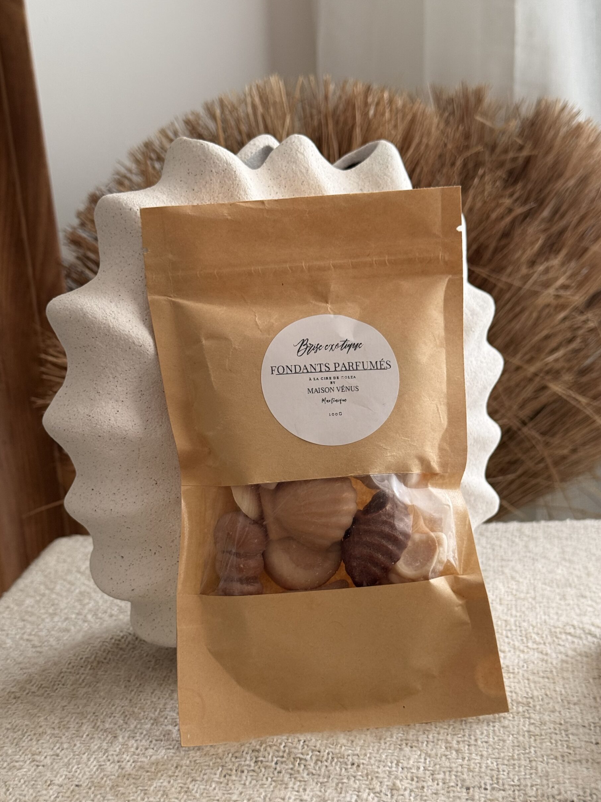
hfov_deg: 28.6
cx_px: 292
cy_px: 418
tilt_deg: -11.4
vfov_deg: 37.5
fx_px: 1181
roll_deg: +3.6
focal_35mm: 51
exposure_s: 1/110
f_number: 1.78
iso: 100
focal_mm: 6.76
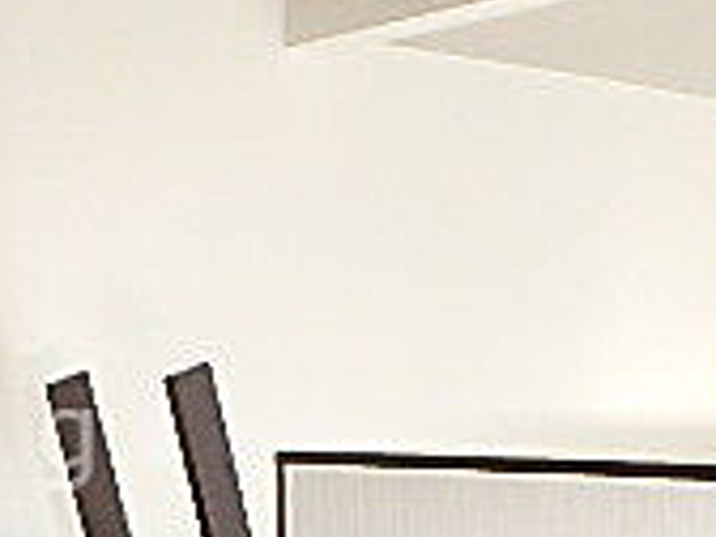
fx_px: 1655
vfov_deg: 18.2
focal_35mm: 80
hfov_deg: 22.3
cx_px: -175
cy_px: 439
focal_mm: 3.7
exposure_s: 1/30
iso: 250
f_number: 3.5
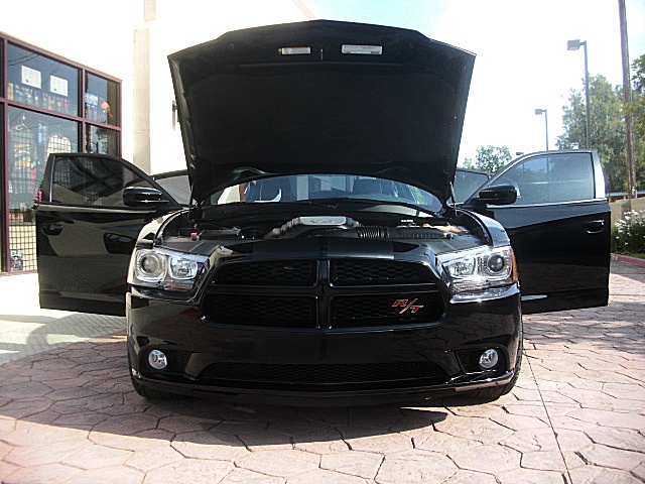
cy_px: 242
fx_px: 671
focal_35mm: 36
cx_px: 322
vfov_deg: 39.7
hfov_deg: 51.4
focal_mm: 6.3
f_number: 2.8
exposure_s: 1/250
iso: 50
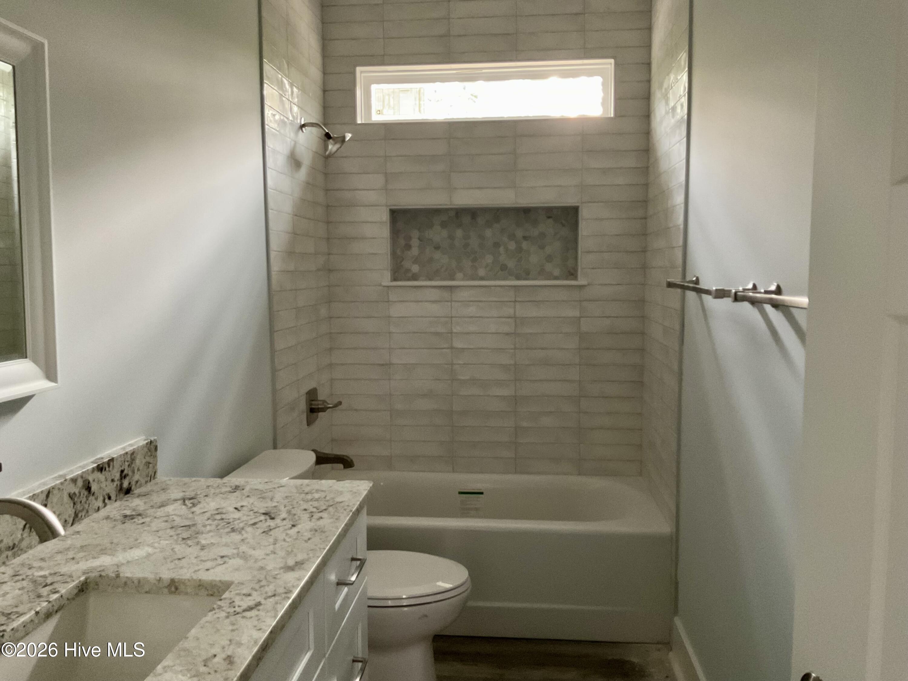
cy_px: 340
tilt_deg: -5.6
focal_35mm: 29
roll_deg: -0.6
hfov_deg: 61.7
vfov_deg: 48.2
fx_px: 761
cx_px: 454
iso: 320
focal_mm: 3
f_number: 1.8
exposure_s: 1/40
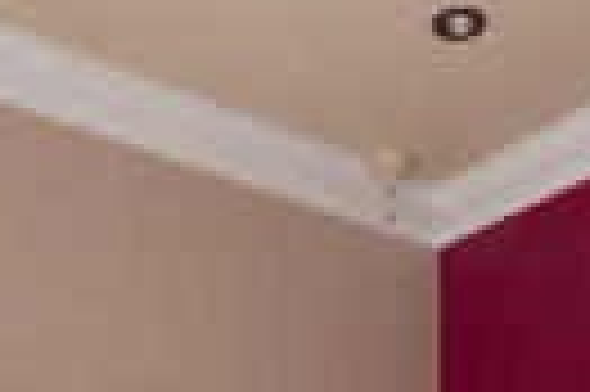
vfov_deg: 11.5
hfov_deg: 20.9
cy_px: 948
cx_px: 286
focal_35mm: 98
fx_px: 1596
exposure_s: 1/60
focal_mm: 13
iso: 200
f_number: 4
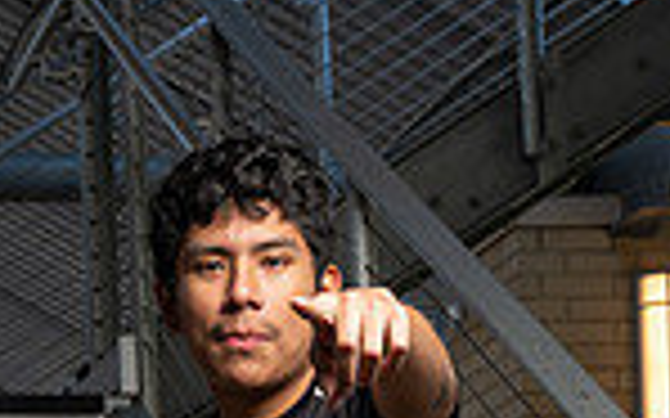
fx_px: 2920
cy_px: 980
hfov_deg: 13.0
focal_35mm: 160
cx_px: 90
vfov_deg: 7.7
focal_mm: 52
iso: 250
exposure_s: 1/250
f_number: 8
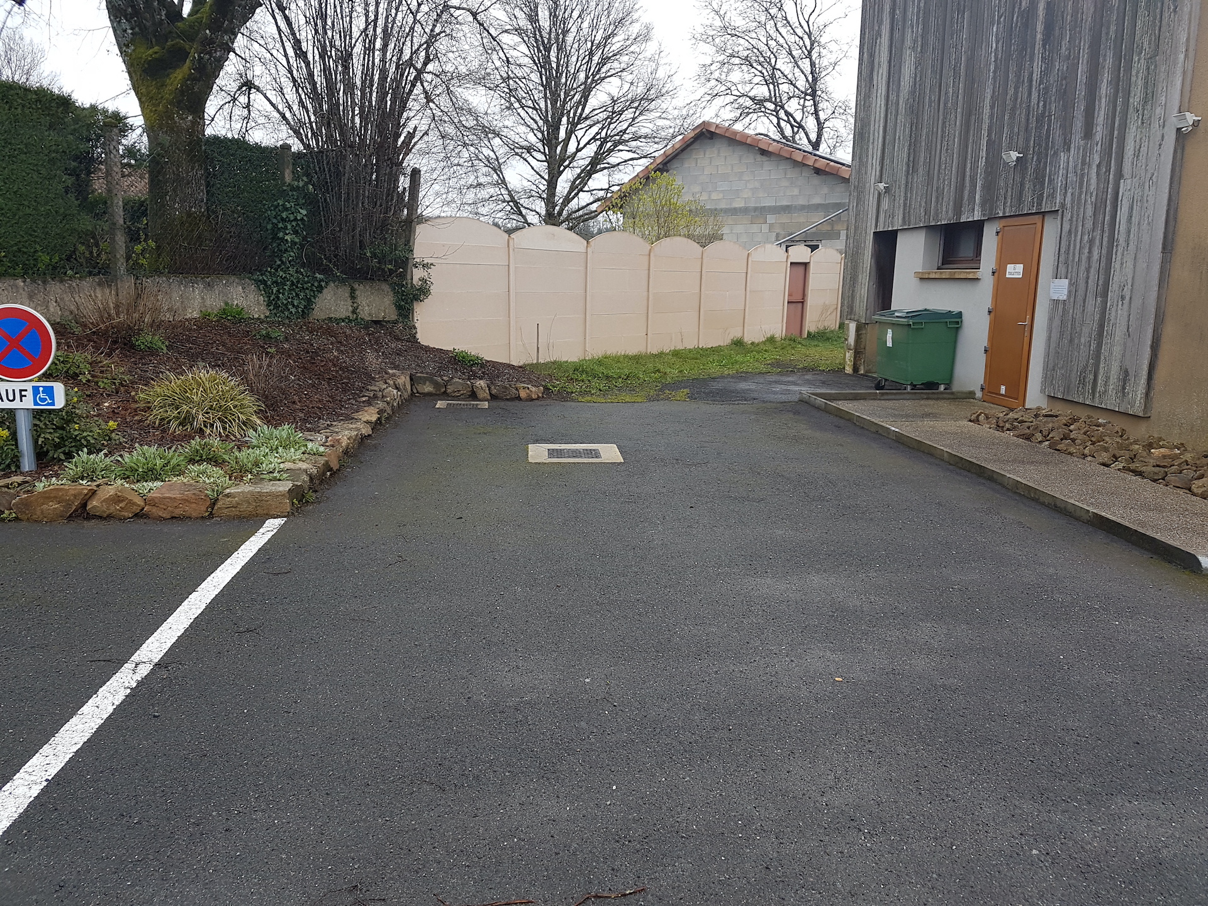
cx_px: 604
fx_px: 907
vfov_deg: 53.1
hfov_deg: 67.3
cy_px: 453
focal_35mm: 26
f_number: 1.7
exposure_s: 1/173
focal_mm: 4.2
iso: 40
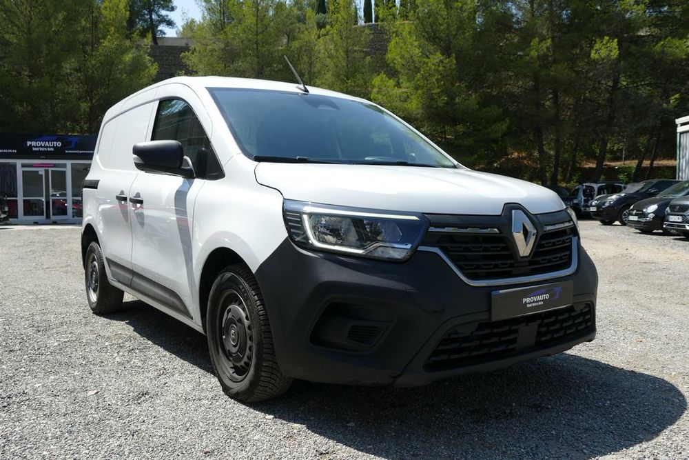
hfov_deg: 61.9
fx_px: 574
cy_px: 230
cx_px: 344
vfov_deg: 43.6
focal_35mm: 30
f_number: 3
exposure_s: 1/1600
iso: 125
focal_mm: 10.85
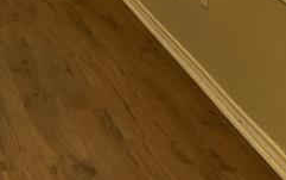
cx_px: -114
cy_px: -207
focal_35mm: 126
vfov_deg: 9.6
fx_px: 983
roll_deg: +0.9
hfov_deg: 15.5
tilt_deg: -3.7
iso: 64
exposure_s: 1/60
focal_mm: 3.99
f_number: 1.8
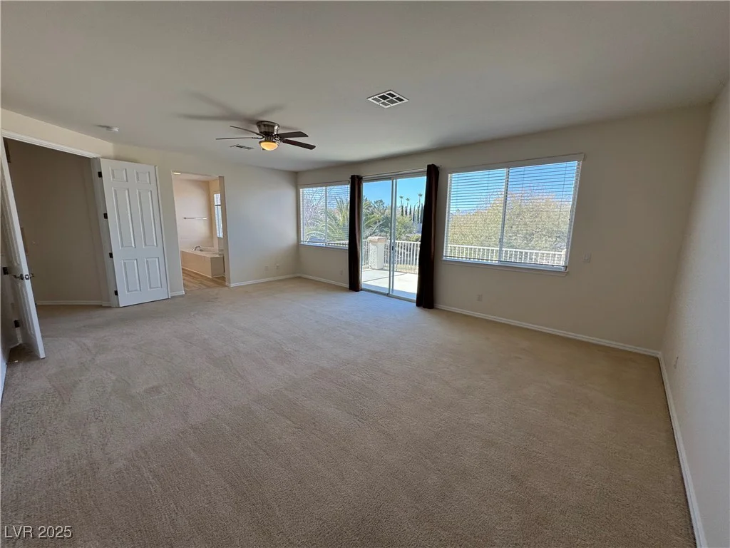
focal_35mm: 14
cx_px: 365
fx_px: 295
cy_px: 274
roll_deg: -1.1
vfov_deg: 85.7
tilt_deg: -10.4
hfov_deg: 102.1
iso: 40
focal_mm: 2.22
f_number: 2.2
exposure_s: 1/200
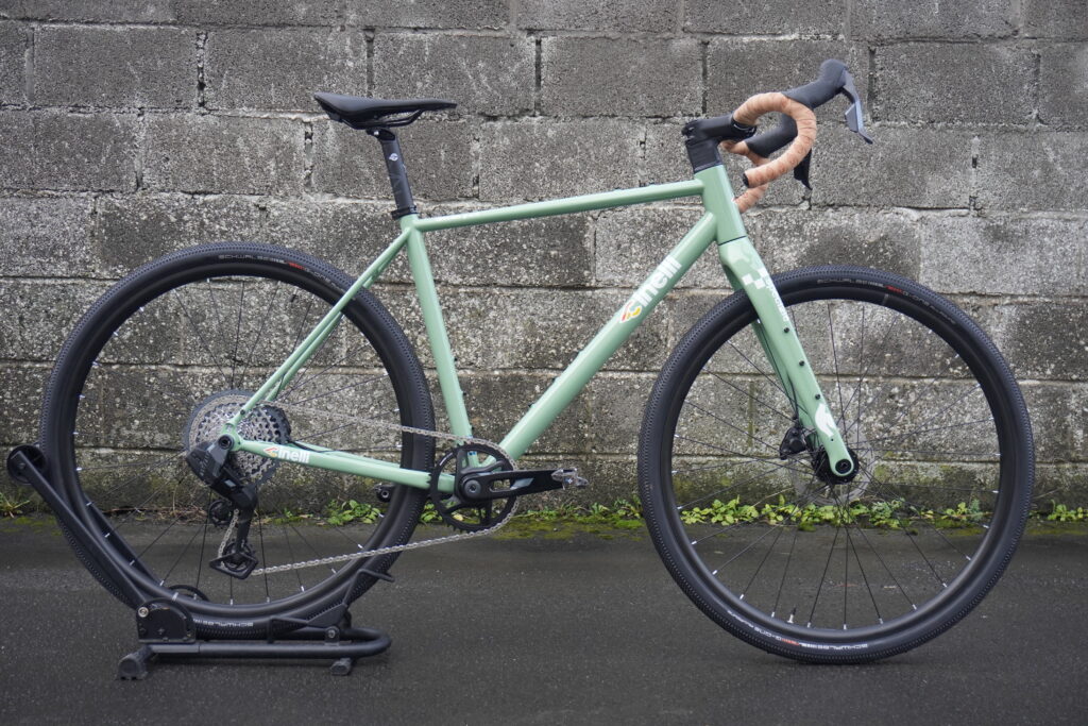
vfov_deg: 29.0
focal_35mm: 46
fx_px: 1405
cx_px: 544
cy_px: 363
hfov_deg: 42.3
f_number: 5
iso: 500
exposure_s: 1/160
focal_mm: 31
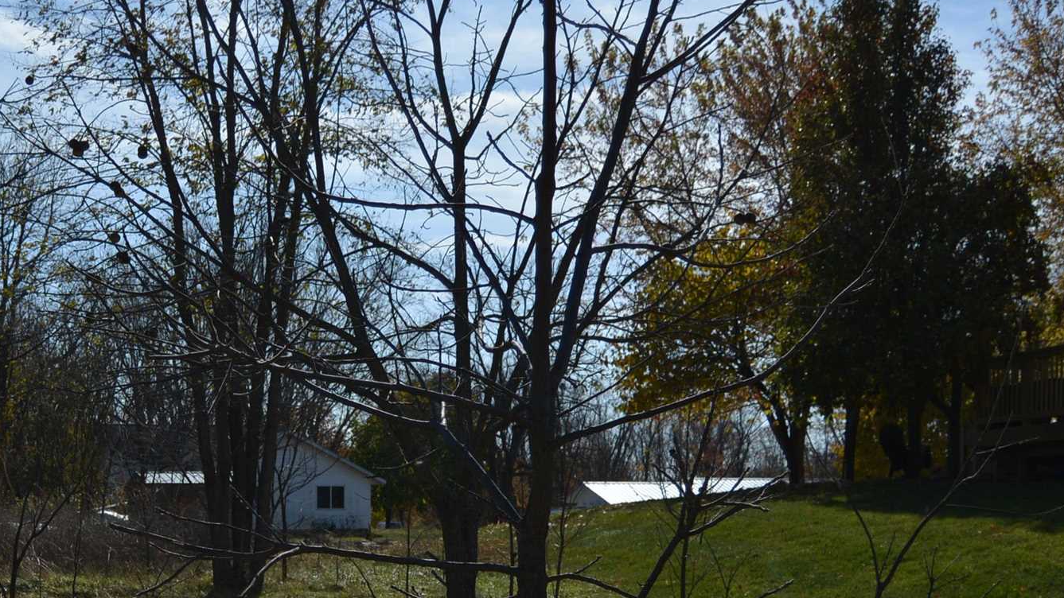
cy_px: 624
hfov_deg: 31.2
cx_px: 150
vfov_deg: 18.0
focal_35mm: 65
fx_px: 1834
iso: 100
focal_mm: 18
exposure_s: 1/4000
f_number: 3.5
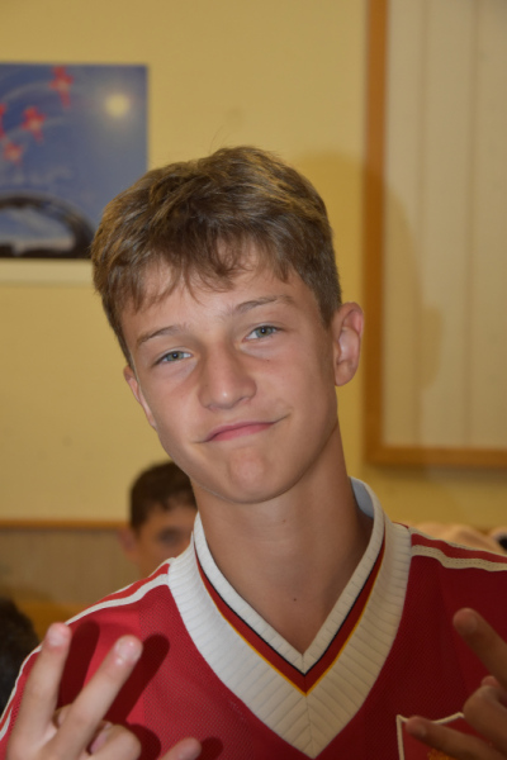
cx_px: 254
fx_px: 1964
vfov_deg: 21.9
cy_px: 380
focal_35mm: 93
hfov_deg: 14.7
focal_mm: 62
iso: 800
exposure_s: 1/60
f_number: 5.3
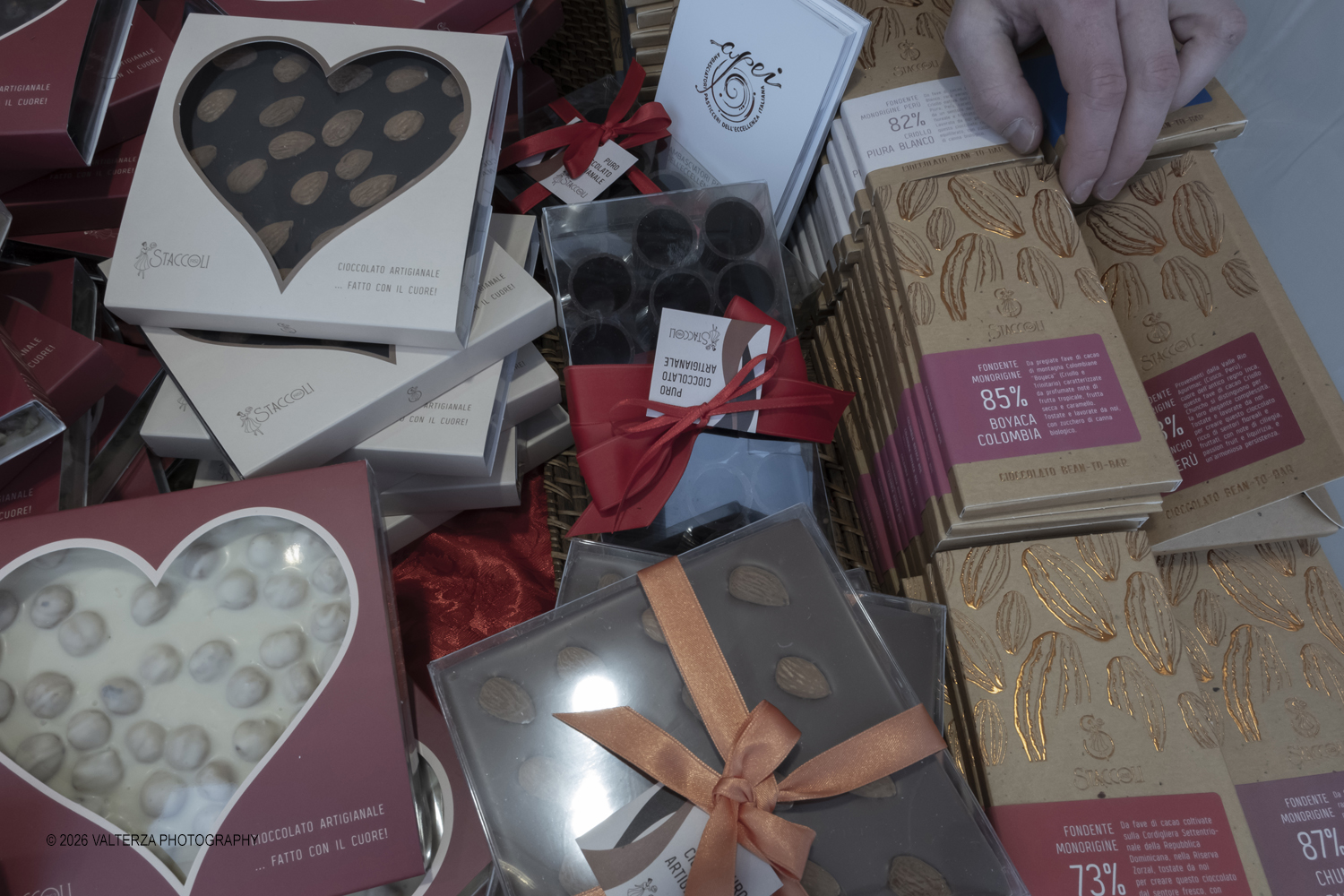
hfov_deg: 73.7
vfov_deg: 53.1
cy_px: 448
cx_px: 672
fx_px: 896
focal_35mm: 24
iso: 800
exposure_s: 1/125
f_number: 14
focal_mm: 16
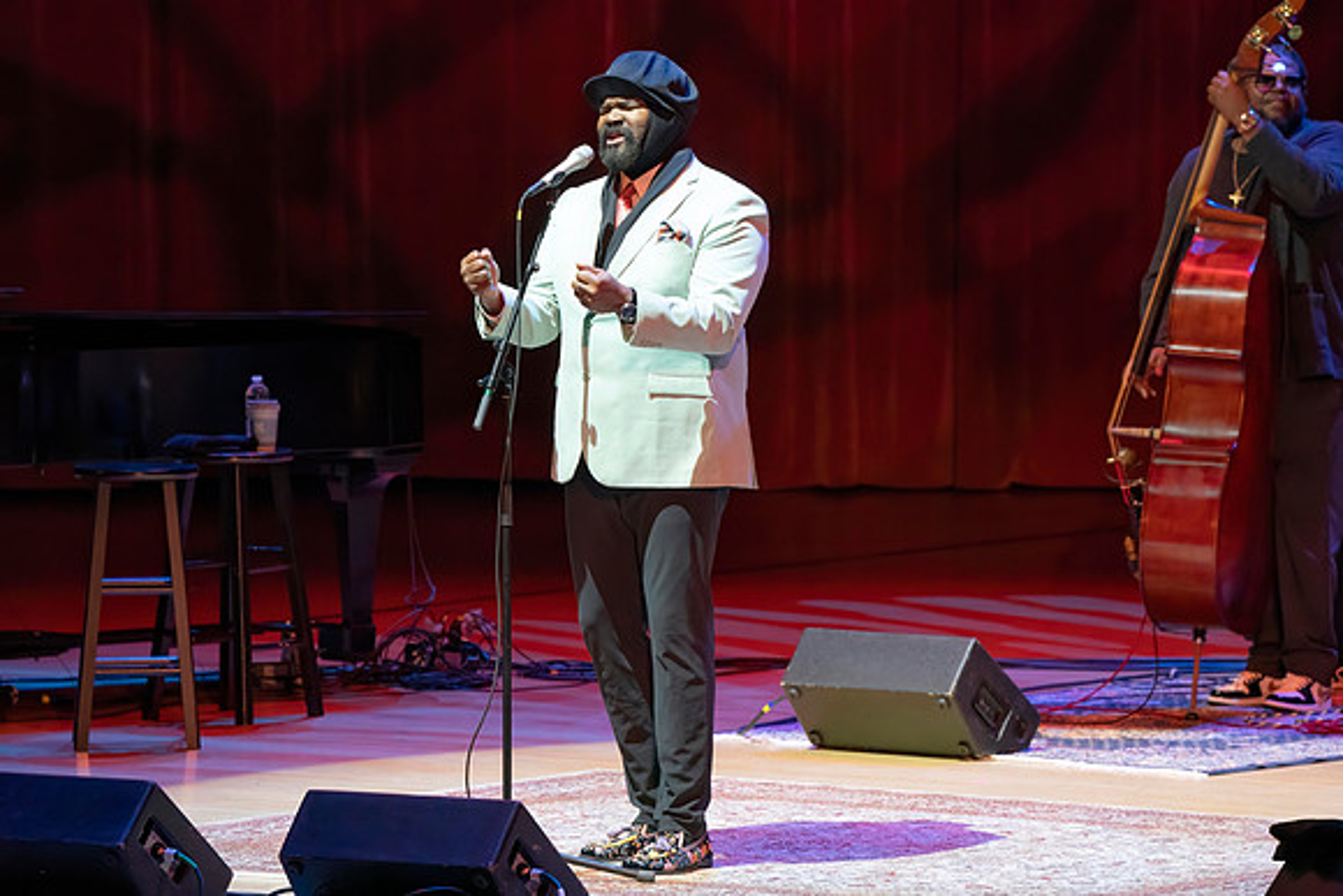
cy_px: 448
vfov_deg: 5.1
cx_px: 672
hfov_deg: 7.7
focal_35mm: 268
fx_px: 10000
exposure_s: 1/250
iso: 6400
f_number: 7.1
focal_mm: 268
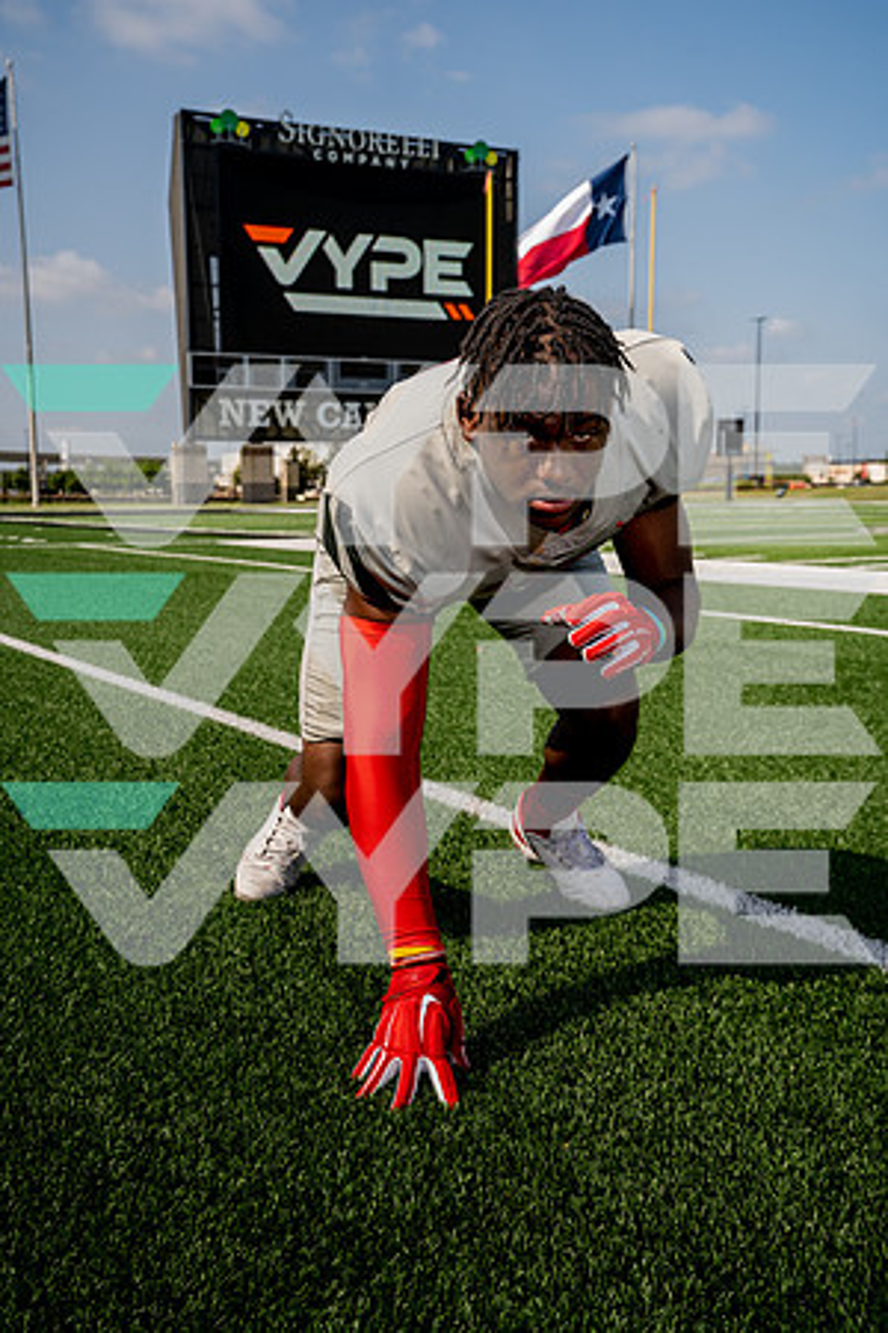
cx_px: 444
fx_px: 1591
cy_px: 666
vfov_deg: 45.4
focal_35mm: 43
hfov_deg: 31.2
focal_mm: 43
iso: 100
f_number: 7.1
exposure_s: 1/250
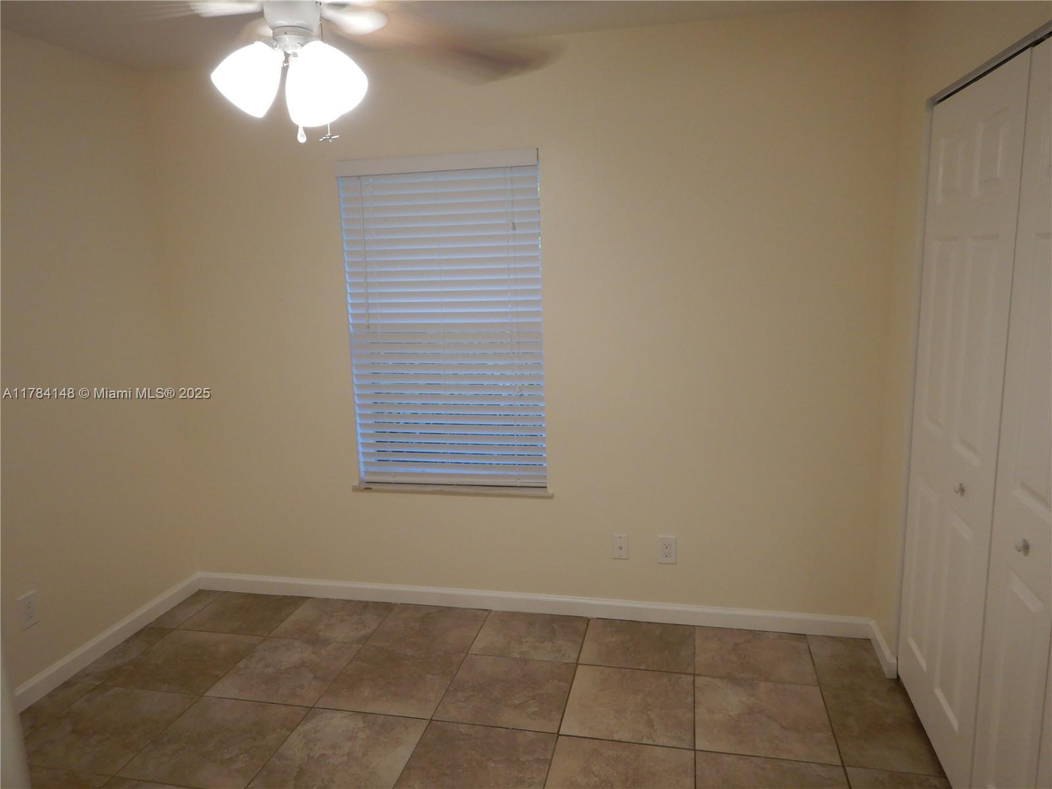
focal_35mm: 24
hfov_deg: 71.6
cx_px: 526
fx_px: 729
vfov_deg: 56.8
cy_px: 394
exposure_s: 1/30
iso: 180
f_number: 2.8
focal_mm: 4.3
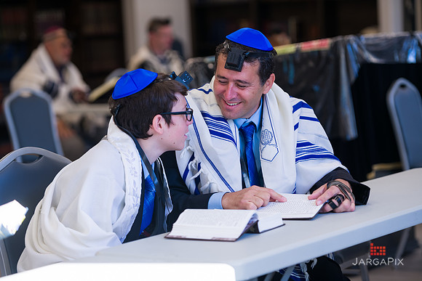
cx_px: 211
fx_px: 1430
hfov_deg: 16.8
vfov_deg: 11.2
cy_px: 140
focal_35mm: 122
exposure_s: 1/125
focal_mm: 122
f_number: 3.2
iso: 200
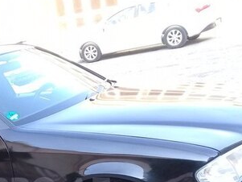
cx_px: 28
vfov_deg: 20.8
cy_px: 190
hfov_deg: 27.6
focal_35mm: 68
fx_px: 476
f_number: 2.2
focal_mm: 3.3
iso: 64
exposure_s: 1/100
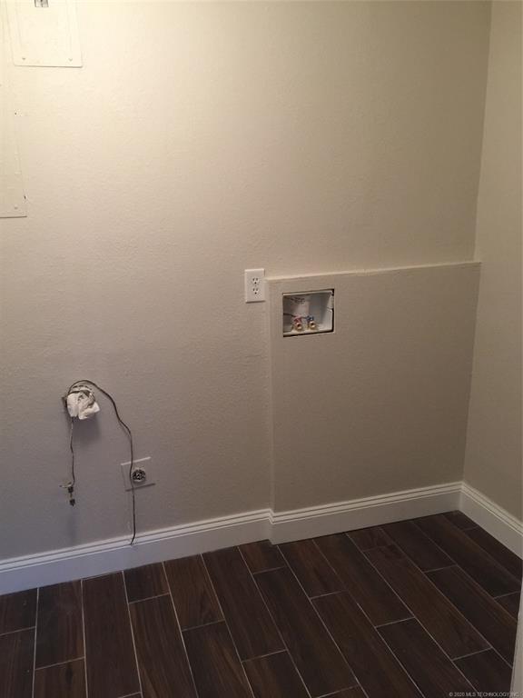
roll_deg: +0.8
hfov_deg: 48.2
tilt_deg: -15.3
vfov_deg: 61.7
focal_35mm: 29
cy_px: 349
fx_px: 584
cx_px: 262
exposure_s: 1/15
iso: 80
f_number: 2.2
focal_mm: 4.15
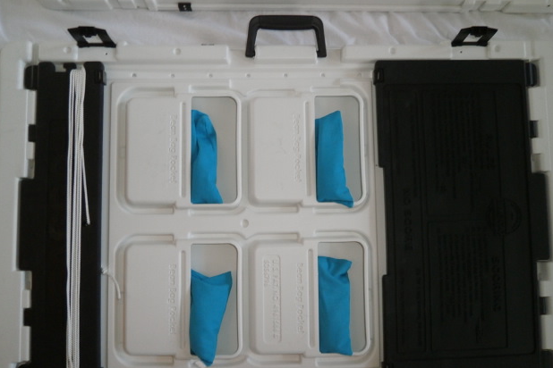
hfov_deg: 65.5
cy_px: 205
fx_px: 430
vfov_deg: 46.3
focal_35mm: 28
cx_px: 283
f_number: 2.8
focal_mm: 4.7
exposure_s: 1/30
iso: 200
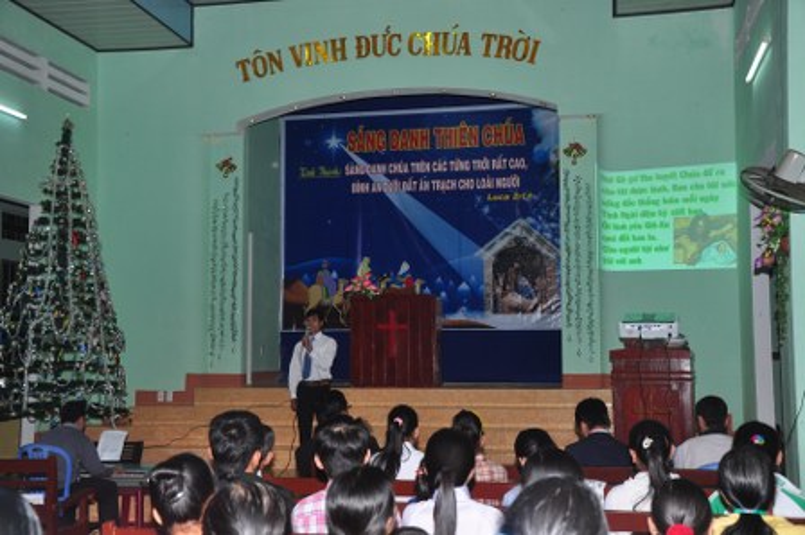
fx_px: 1005
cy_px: 268
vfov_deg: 29.8
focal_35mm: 45
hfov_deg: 43.6
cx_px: 402
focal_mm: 30
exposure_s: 1/100
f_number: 5.6
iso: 200
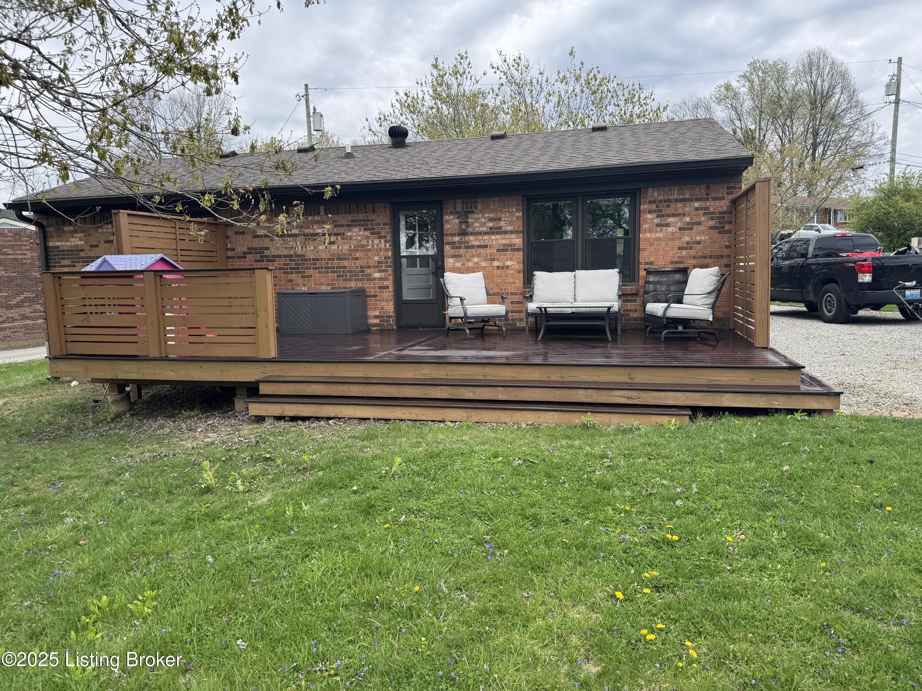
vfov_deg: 56.8
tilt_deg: -6.7
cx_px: 461
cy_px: 346
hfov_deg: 71.6
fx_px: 639
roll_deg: +1.5
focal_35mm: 24
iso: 80
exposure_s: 1/1366
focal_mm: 6.76
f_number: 1.78
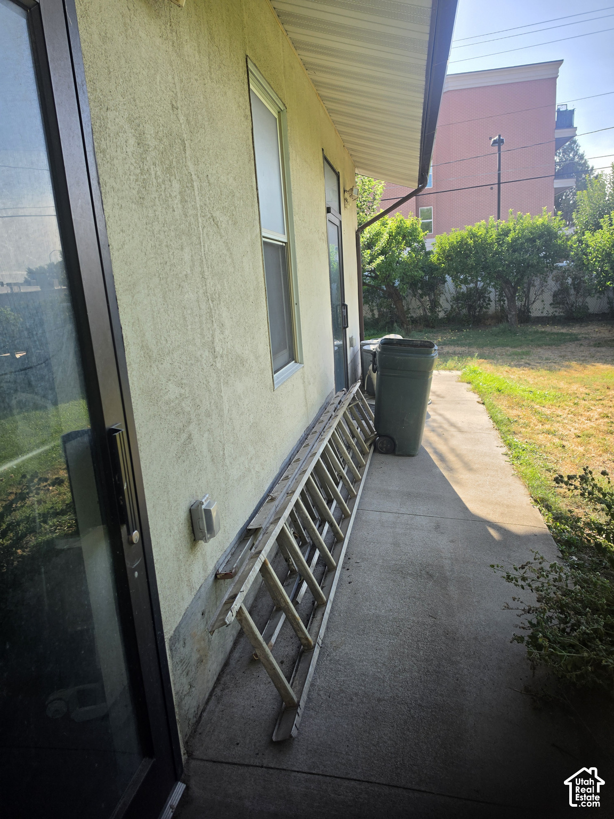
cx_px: 307
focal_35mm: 23
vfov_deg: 73.9
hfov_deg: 58.9
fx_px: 544
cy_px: 410
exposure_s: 1/2436
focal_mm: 6.5
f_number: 1.4
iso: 64
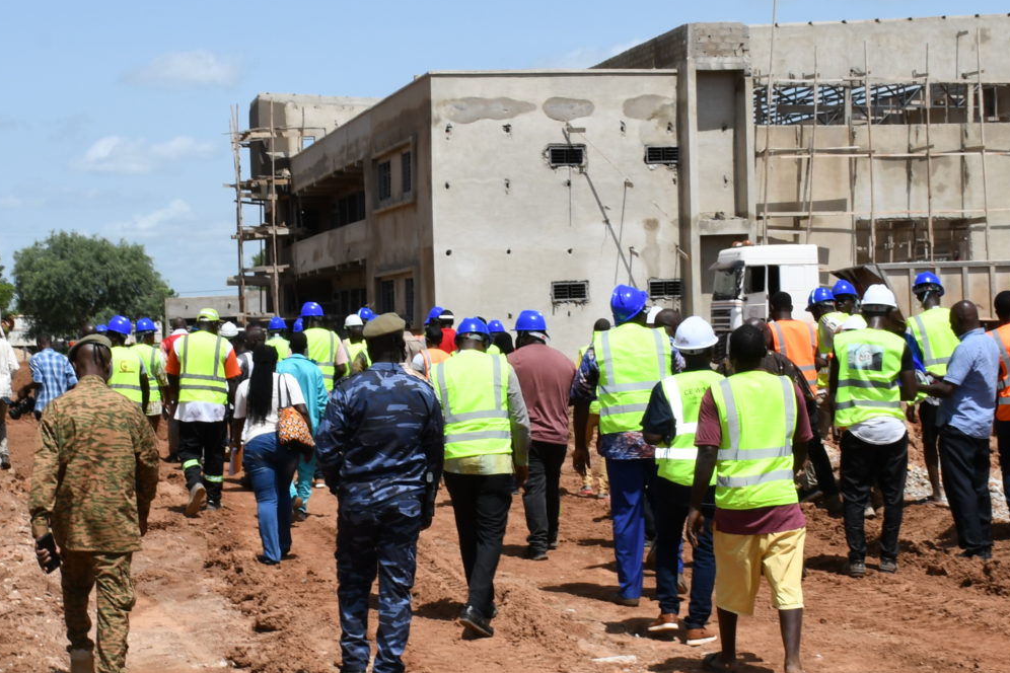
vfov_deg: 18.4
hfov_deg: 27.2
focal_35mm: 74
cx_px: 359
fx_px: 2076
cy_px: 328
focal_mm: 24
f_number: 14
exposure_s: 1/250
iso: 200
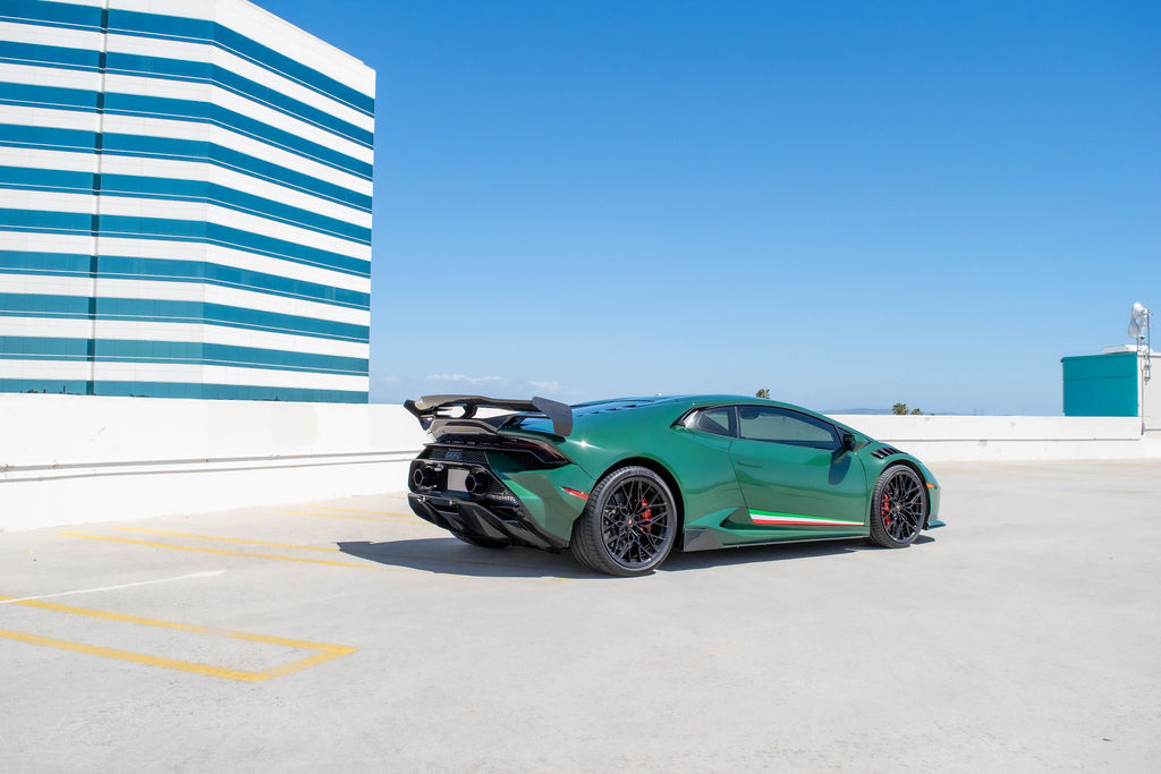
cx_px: 580
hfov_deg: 59.5
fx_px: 1016
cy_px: 387
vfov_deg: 41.7
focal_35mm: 32
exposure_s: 1/2000
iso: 360
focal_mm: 21
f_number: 8
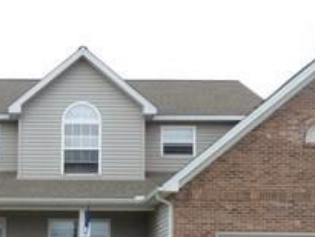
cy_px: 280
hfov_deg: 25.2
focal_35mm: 75
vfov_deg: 18.7
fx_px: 683
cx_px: 29
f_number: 4.5
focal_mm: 4.25
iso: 400
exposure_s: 1/1600
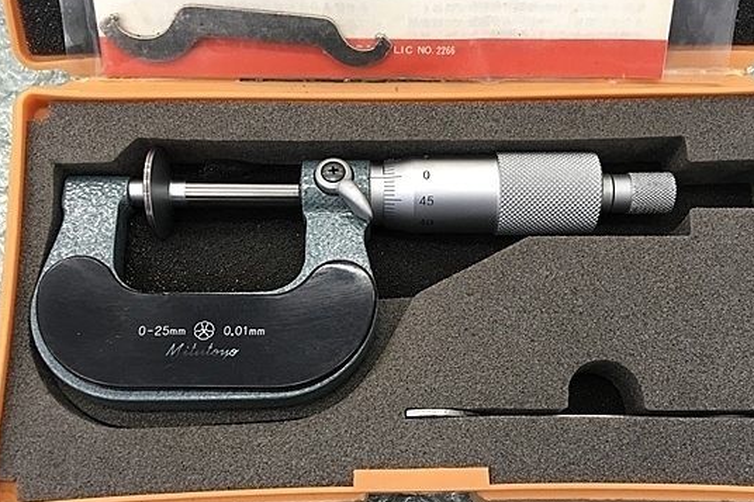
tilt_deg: -80.0
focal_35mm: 36
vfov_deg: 36.6
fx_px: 754
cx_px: 400
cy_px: 318
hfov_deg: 53.1
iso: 80
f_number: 2.2
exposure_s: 1/30
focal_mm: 4.15
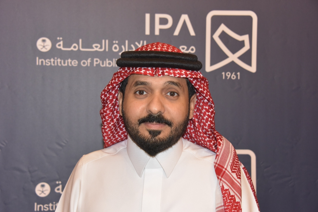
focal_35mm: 68
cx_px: 159
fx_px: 600
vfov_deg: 20.0
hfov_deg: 29.7
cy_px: 106
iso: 3600
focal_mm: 68
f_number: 6.3
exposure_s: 1/80
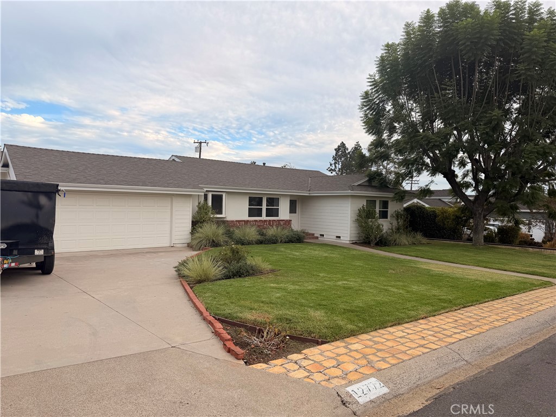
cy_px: 208
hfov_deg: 71.6
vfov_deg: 56.8
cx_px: 278
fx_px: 385
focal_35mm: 24
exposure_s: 1/1653
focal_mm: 6.76
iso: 80
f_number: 1.78
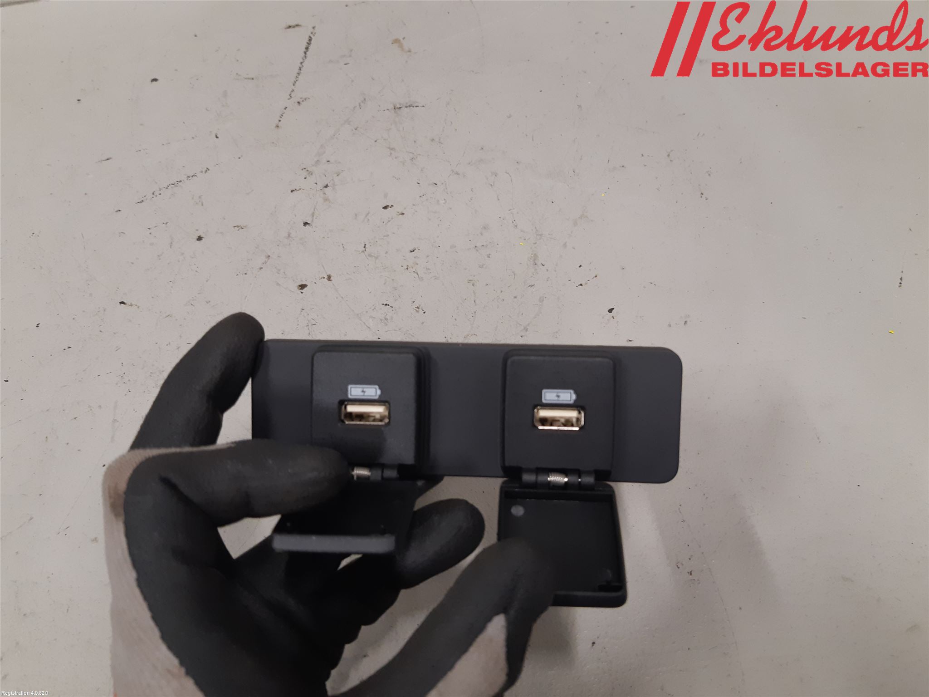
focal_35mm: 26
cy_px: 348
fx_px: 698
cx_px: 464
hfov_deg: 67.3
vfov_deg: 53.1
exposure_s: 1/50
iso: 160
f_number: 1.7
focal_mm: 3.93
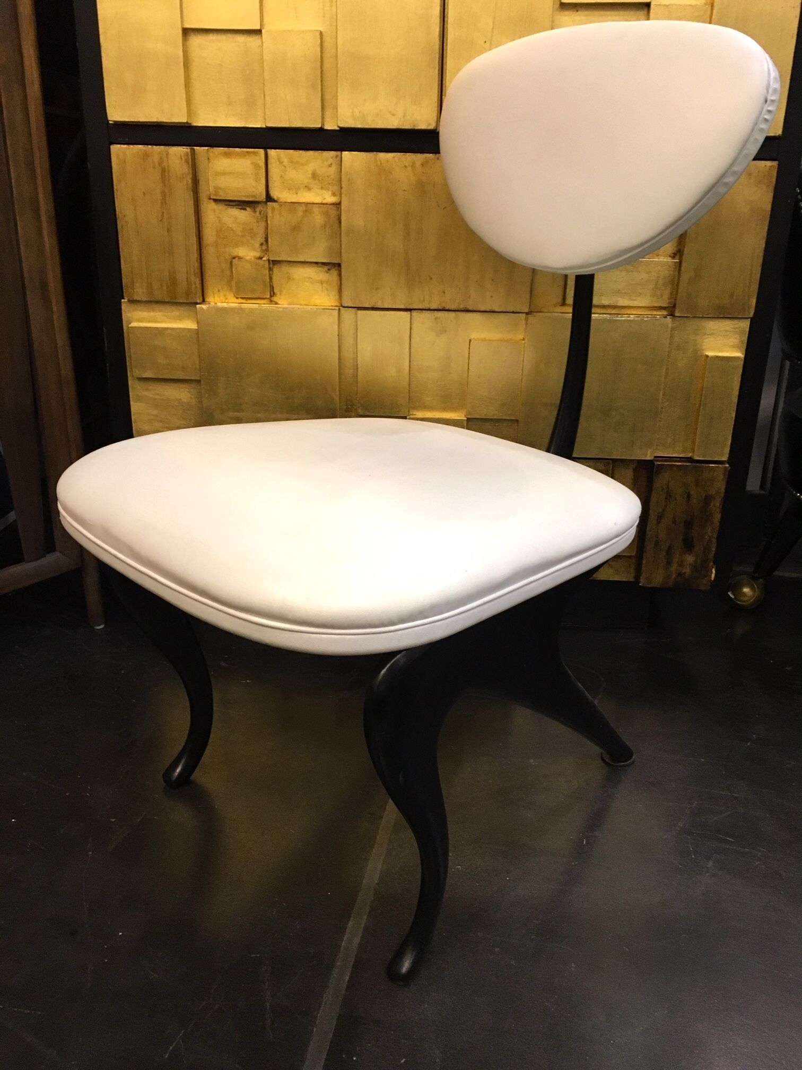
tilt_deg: -21.5
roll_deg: -2.9
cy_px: 535
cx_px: 401
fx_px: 896
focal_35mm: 29
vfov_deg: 61.7
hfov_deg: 48.2
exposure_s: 1/33
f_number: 2.2
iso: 160
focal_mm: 4.15
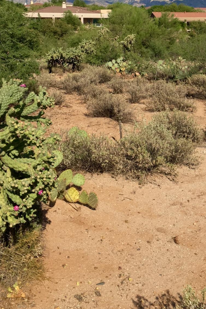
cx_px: 191
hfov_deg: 24.7
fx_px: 455
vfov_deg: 36.3
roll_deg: -0.4
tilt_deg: -3.6
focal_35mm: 53
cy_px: 62
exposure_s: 1/2024
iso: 25
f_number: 2.2
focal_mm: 4.15
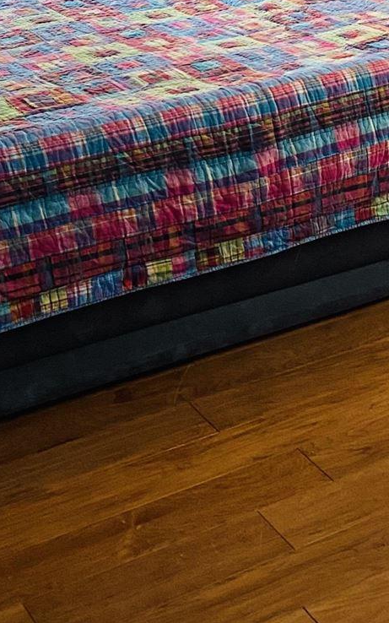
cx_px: 497
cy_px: -227
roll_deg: +0.0
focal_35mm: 86
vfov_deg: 21.4
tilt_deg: -3.6
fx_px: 1459
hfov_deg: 14.6
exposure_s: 1/60
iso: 125
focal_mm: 4.25
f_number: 1.8
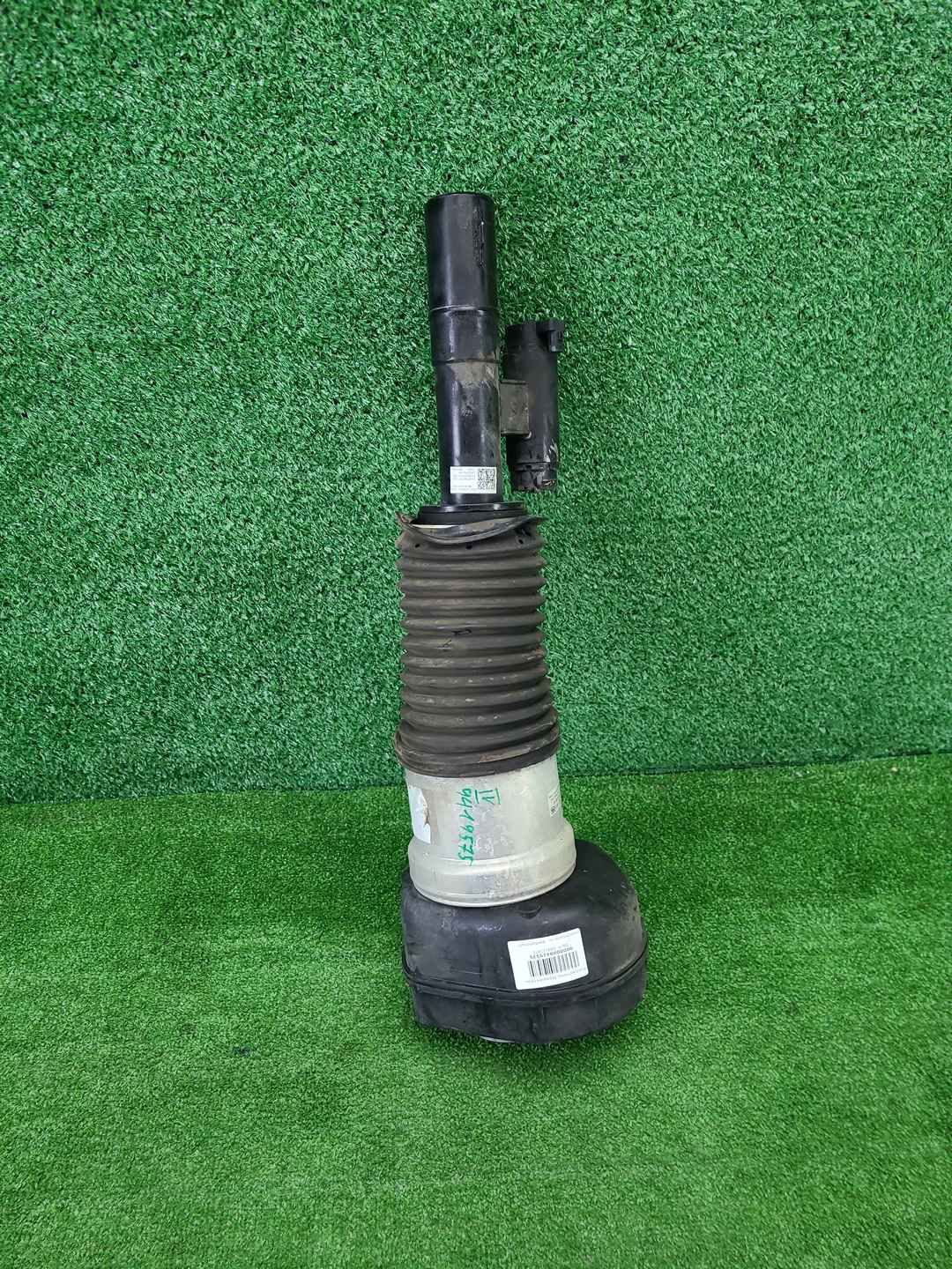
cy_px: 634
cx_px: 476
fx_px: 953
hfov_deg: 53.1
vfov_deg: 67.3
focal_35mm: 26
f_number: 1.8
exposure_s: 1/50
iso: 175
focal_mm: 5.4
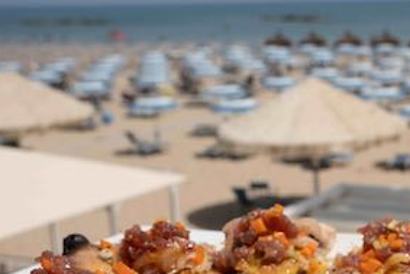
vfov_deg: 16.9
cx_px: 361
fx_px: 891
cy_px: 301
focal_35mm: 78
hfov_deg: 25.2
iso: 160
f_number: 9
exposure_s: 1/800
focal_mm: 34.1
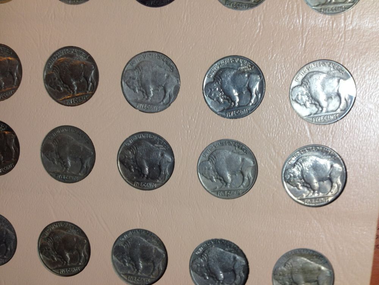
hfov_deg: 52.6
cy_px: 142
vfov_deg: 40.7
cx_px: 190
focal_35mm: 35
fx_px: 383
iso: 50
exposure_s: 1/20
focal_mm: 4.28
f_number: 2.4
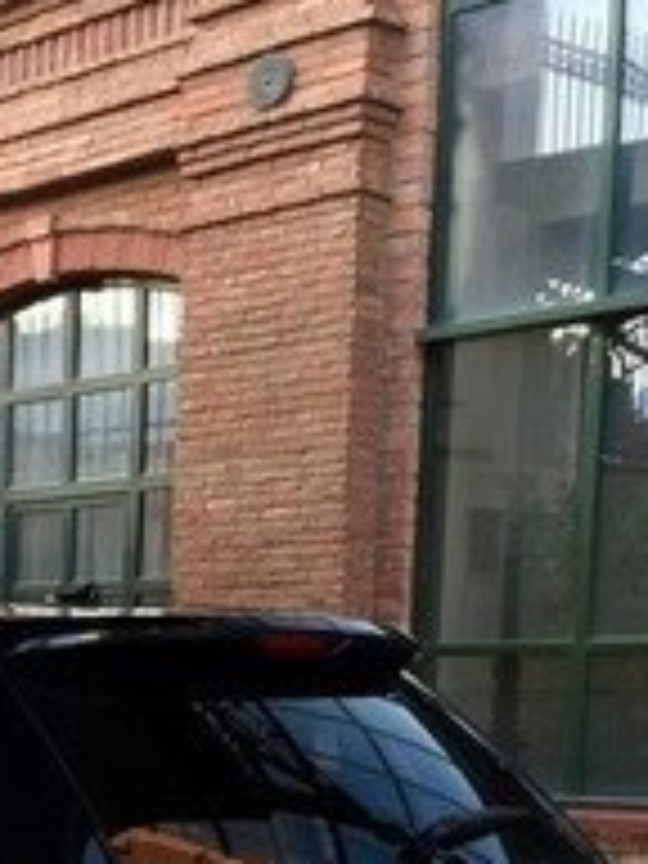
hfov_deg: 18.5
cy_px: 932
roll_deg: +0.4
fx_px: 1872
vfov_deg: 24.4
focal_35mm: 75
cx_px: -162
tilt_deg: -8.1
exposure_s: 1/100
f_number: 2.2
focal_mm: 4.15
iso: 50
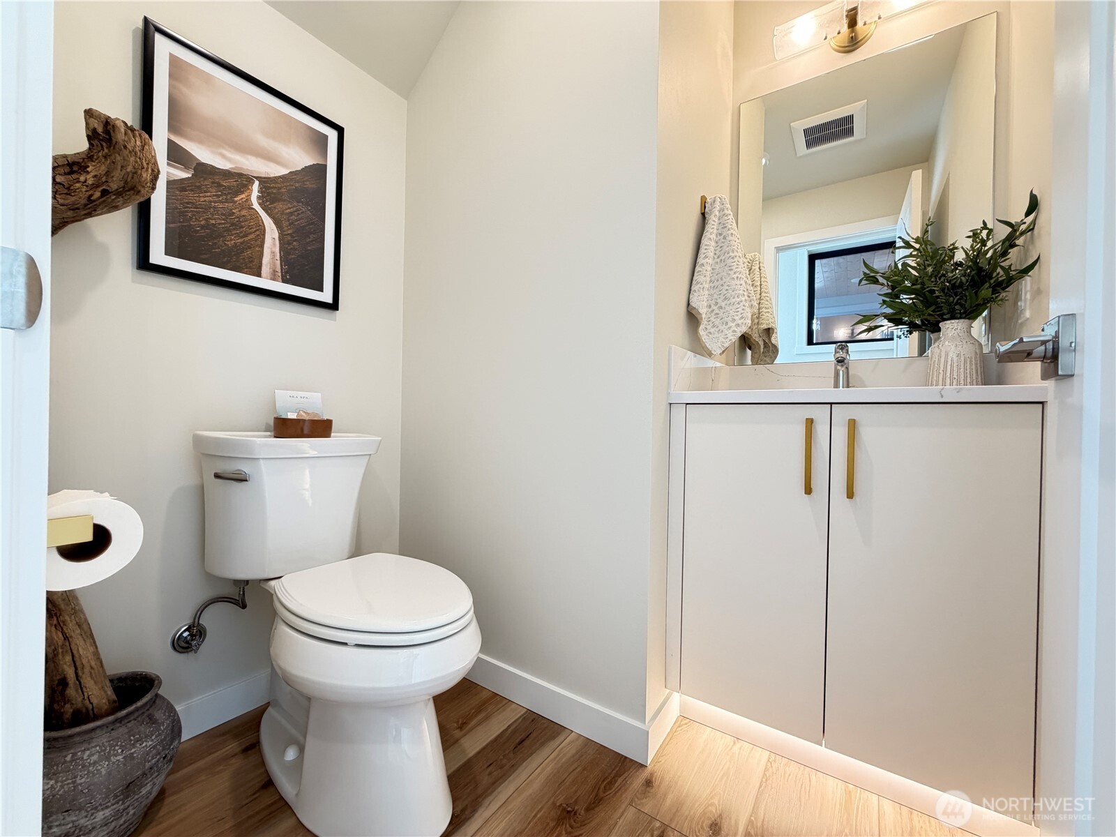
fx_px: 451
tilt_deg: -1.2
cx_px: 558
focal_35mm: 14
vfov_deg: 85.7
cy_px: 418
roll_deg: -0.9
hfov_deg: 102.1
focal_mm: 2.22
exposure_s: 1/60
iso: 250
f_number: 2.2
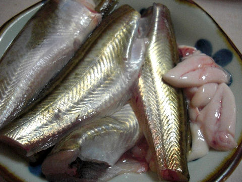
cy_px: 91
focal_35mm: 36
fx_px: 252
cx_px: 121
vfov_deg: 39.7
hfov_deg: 51.4
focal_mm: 6.3
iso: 400
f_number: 2.8
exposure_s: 1/100
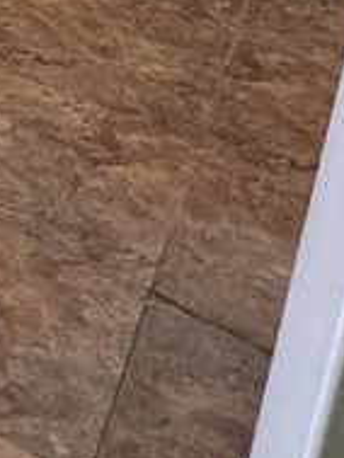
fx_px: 1310
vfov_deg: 15.1
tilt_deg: -17.8
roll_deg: -0.3
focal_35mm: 99
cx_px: -610
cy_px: -516
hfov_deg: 11.1
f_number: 1.8
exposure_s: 1/60
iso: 320
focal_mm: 1.57
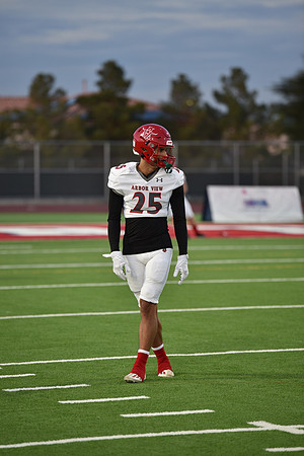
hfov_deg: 6.9
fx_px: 2533
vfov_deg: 10.3
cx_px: 152
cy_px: 228
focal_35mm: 200
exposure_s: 1/250
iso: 400
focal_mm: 200
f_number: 2.8
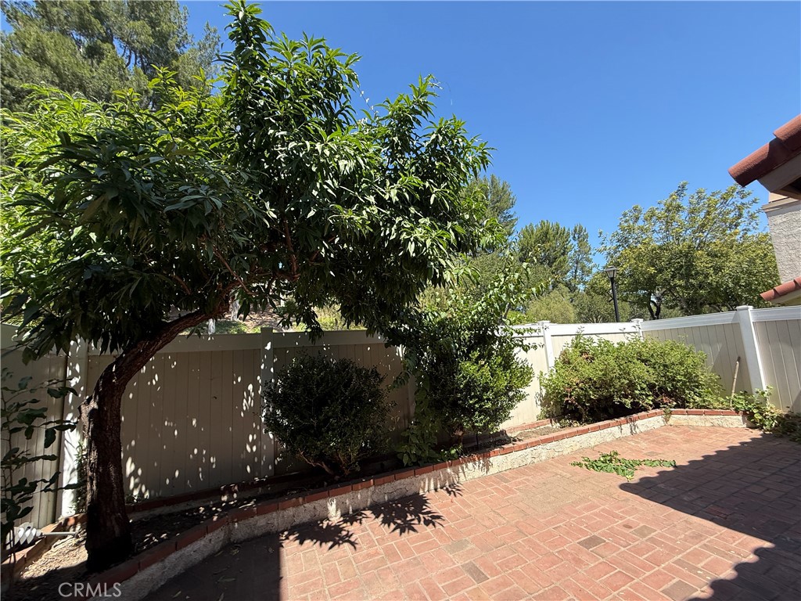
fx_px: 324
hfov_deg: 102.1
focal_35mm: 14
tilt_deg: +8.6
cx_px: 400
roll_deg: +2.3
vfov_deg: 85.7
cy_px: 300
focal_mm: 2.22
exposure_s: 1/742
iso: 64
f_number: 2.2
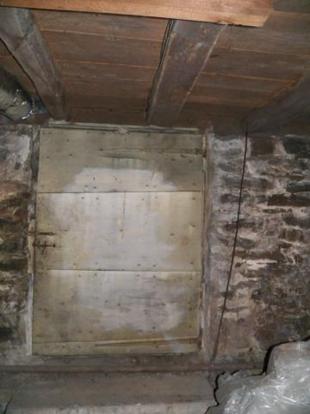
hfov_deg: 49.7
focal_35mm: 28
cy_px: 207
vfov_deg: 63.4
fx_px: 334
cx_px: 155
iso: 400
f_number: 2.8
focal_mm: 4.9
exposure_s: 1/30
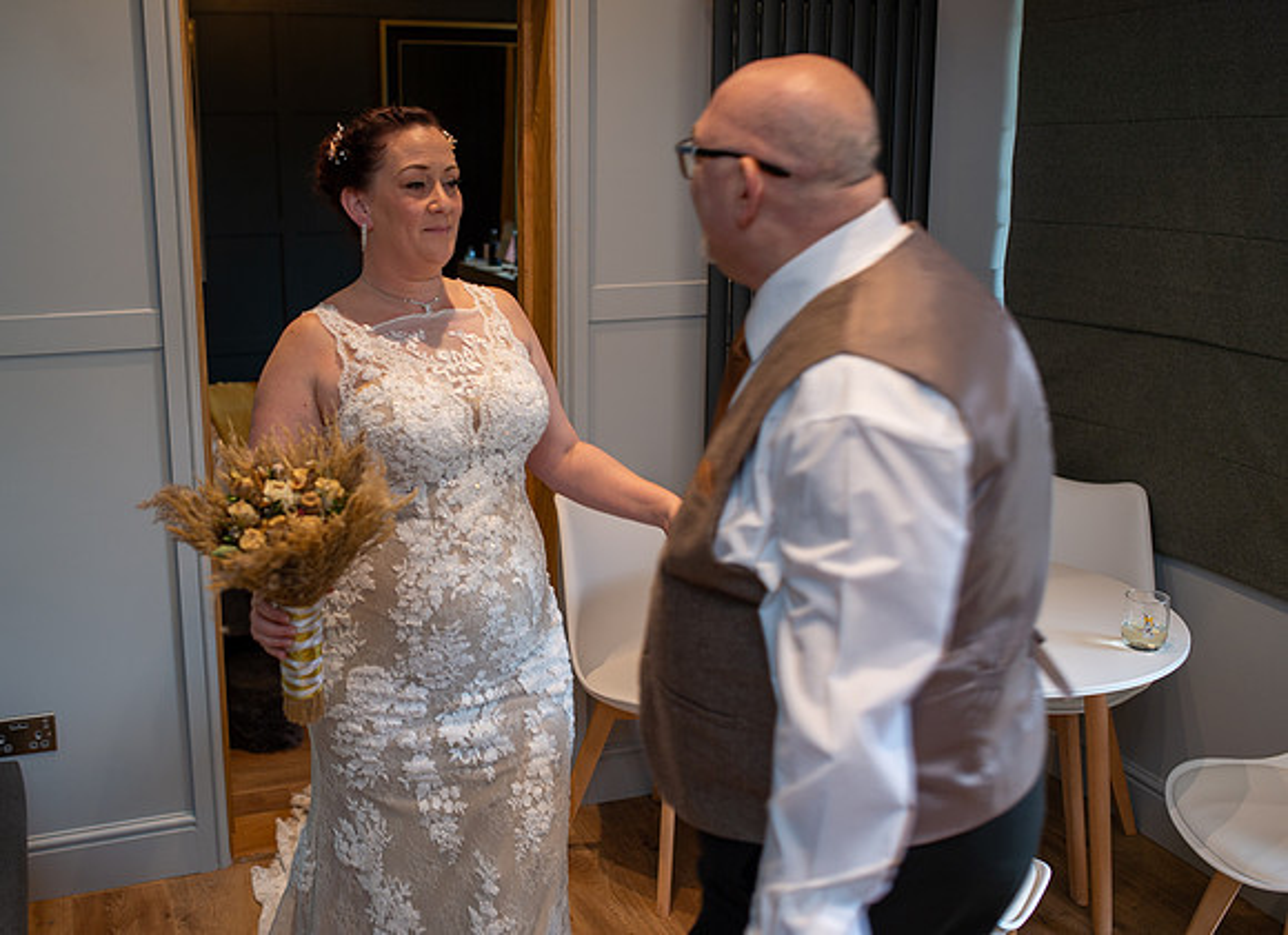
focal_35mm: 39
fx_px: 1435
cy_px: 443
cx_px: 550
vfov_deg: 36.1
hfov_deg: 48.2
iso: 160
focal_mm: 35
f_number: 3.2
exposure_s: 1/80
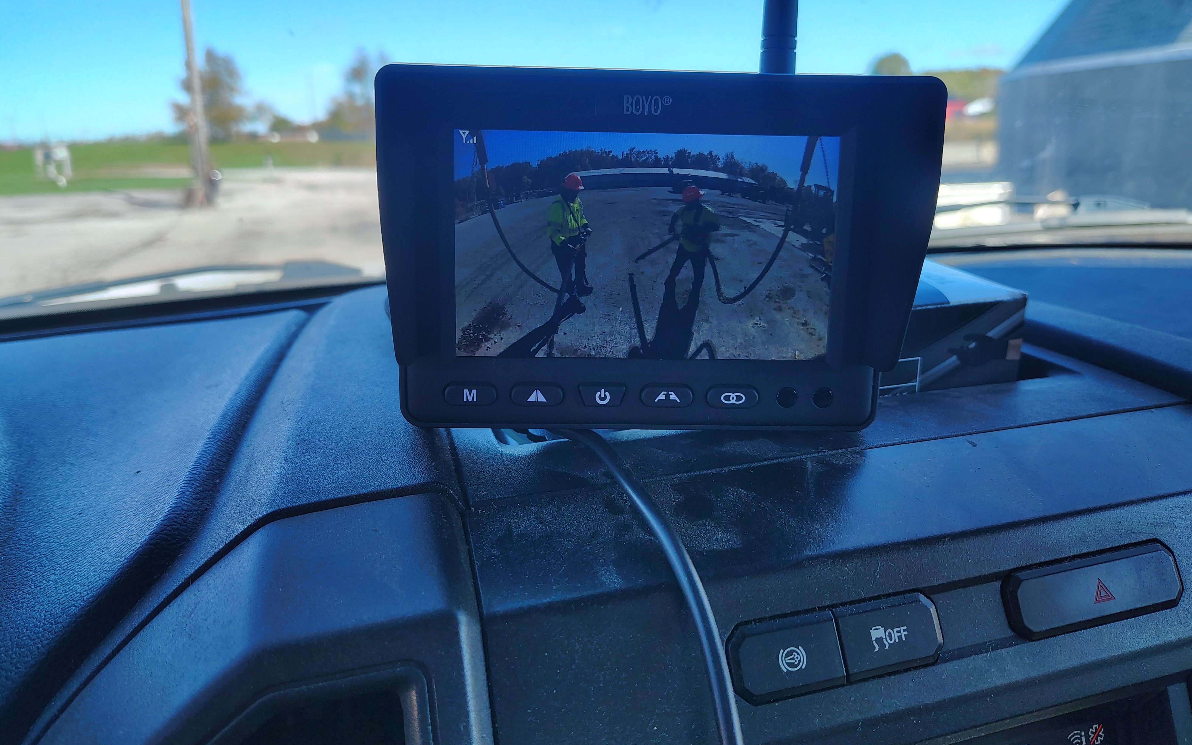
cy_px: 309
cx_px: 601
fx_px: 845
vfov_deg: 47.4
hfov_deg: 70.4
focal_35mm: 26
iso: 130
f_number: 1.8
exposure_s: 1/200
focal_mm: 5.56
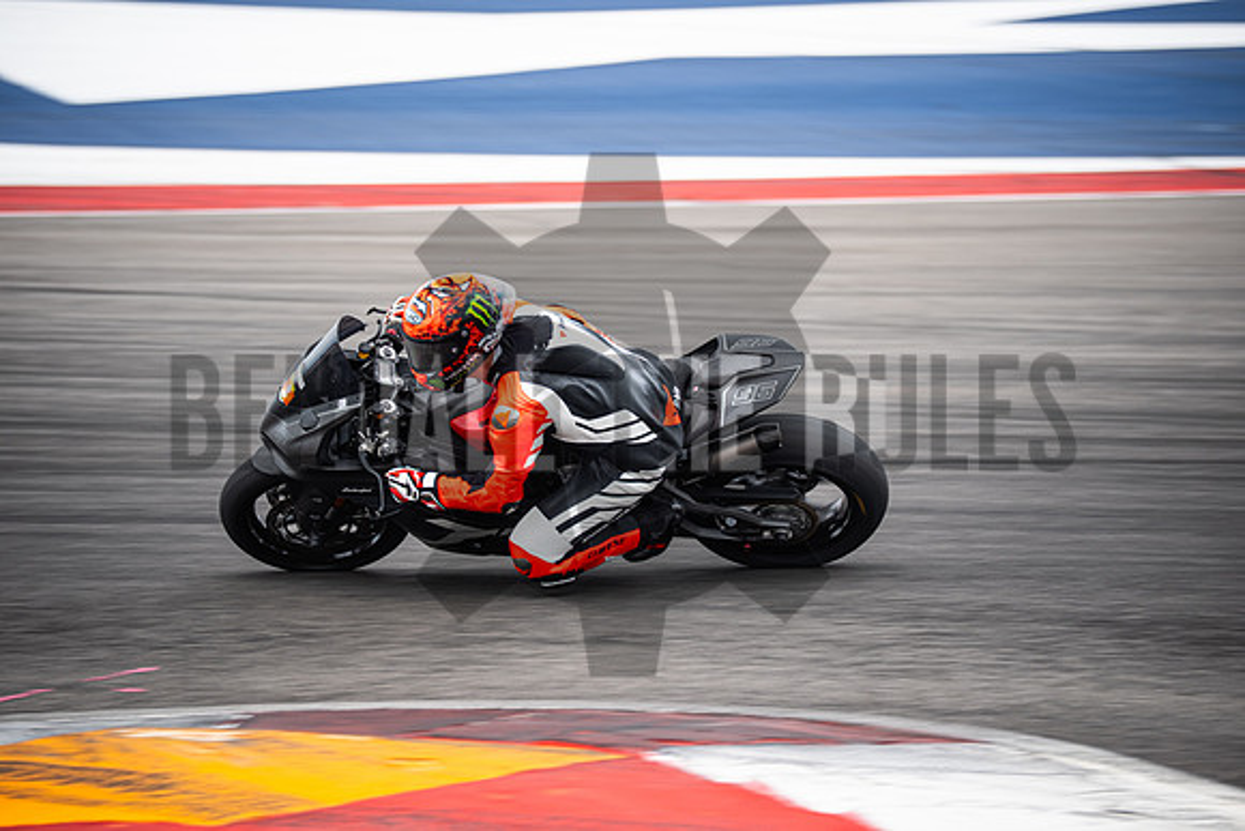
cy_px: 416
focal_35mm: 210
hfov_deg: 9.8
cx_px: 622
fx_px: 7264
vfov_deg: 6.5
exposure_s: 1/250
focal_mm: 140
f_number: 2.8
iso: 160
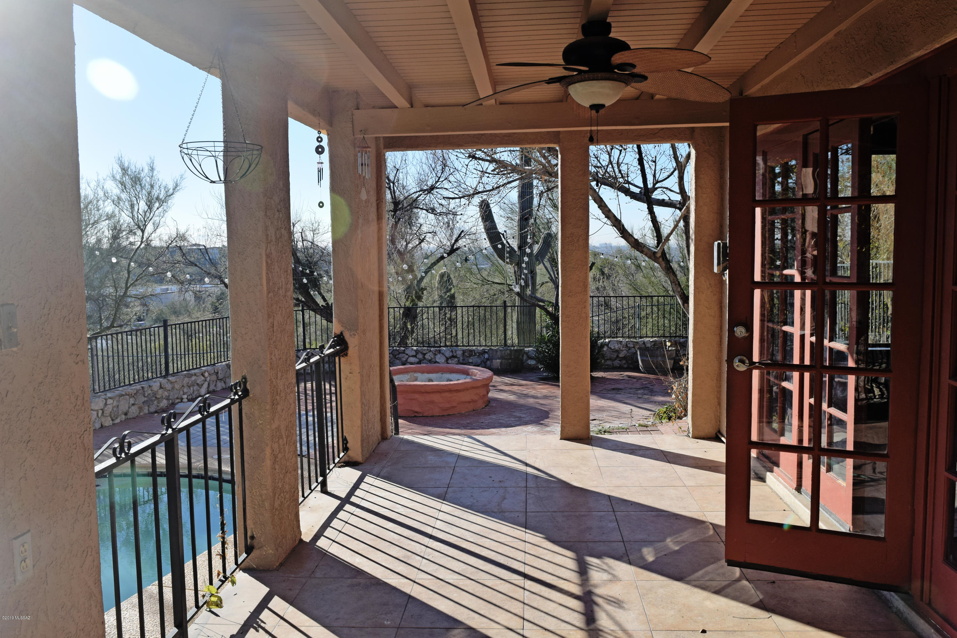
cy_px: 319
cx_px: 478
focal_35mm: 32
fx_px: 837
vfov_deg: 41.7
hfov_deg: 59.5
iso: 200
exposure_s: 1/320
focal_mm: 21
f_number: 9
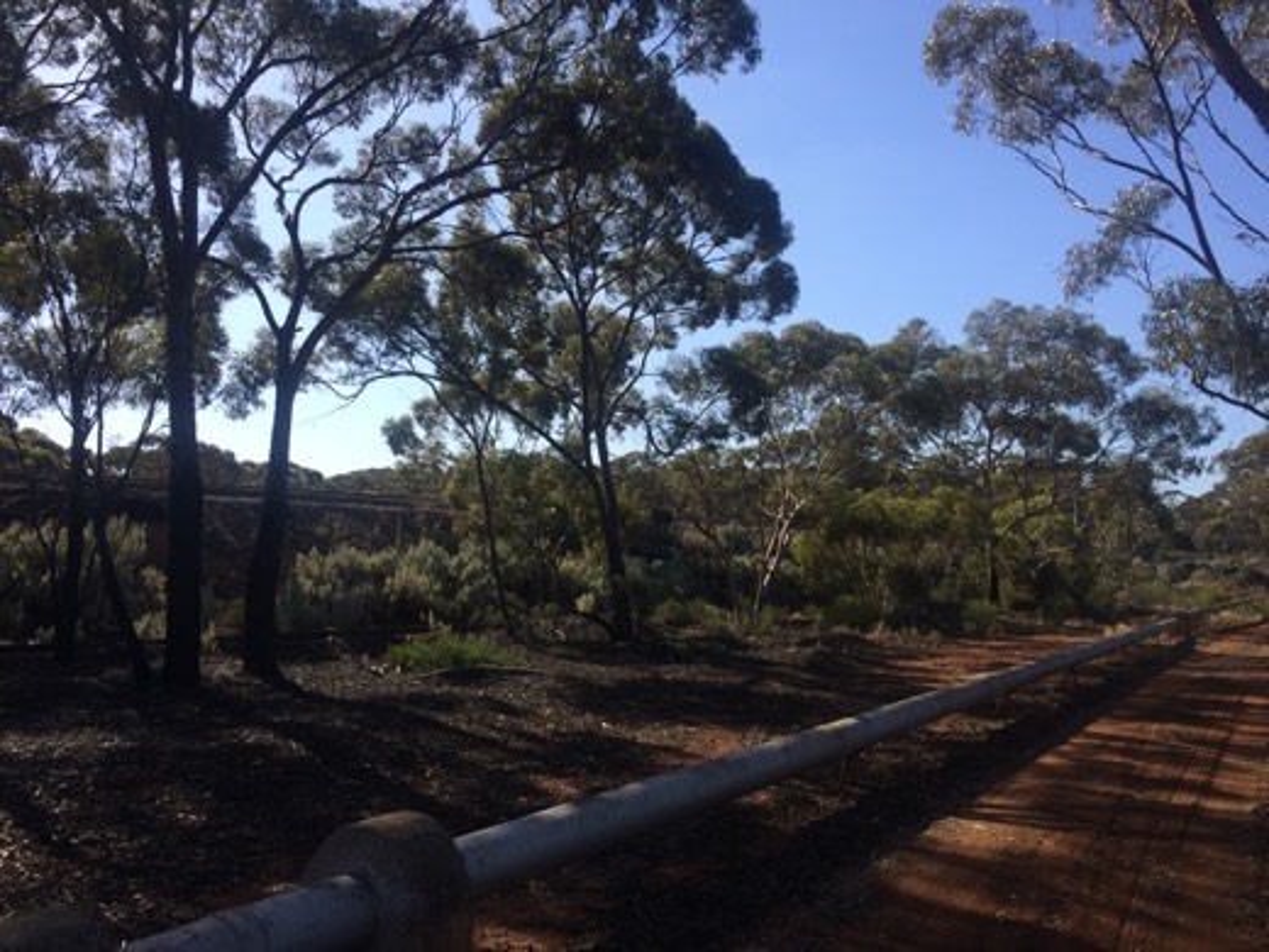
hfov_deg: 61.7
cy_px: 476
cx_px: 634
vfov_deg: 48.2
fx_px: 1063
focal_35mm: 29
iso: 32
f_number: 2.2
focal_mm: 4.15
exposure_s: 1/1709
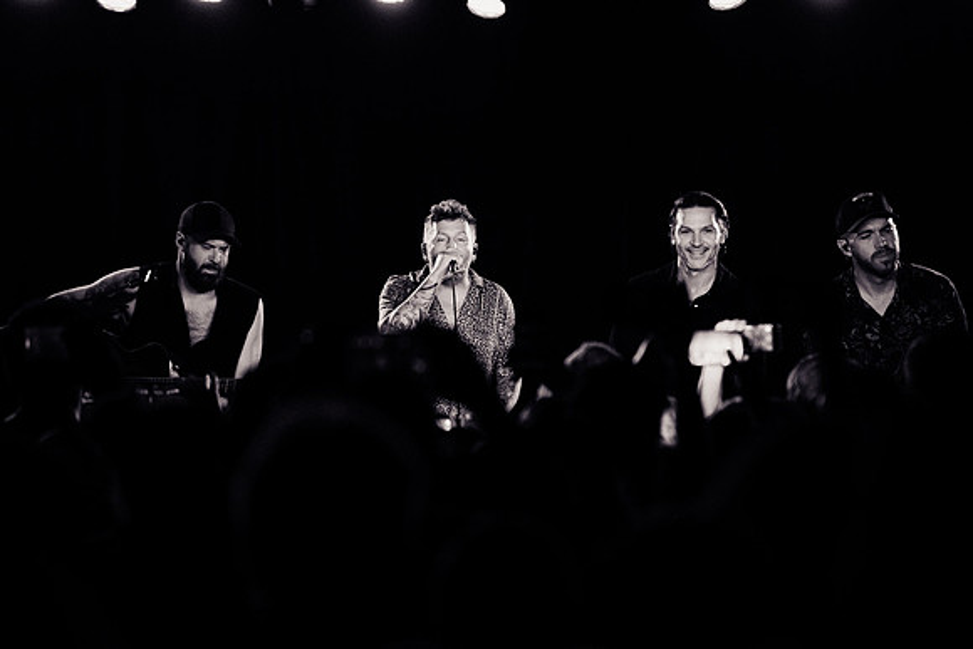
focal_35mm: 180
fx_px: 4866
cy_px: 324
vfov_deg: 7.6
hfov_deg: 11.4
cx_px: 486
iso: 1000
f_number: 3.5
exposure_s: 1/500
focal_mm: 180
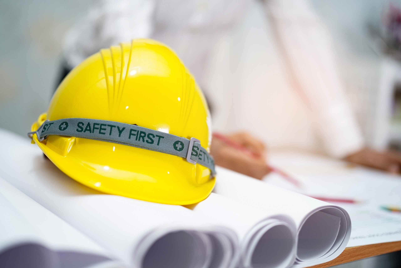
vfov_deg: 27.0
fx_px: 557
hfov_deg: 39.6
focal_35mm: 50
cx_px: 200
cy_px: 134
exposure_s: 1/60
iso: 200
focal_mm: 50
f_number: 1.4
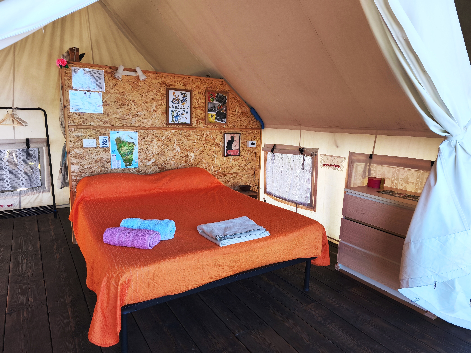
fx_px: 313
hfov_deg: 73.9
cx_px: 236
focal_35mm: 23
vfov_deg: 58.9
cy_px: 176
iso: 80
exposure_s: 1/242
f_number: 1.7
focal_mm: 5.35
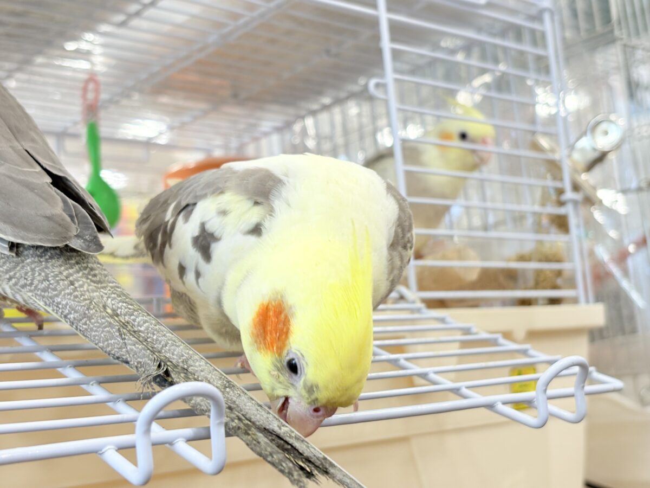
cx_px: 325
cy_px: 244
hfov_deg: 36.8
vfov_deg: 28.0
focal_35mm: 52
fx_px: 976
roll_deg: +6.0
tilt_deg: +8.5
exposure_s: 1/50
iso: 40
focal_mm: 5.96
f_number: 1.6
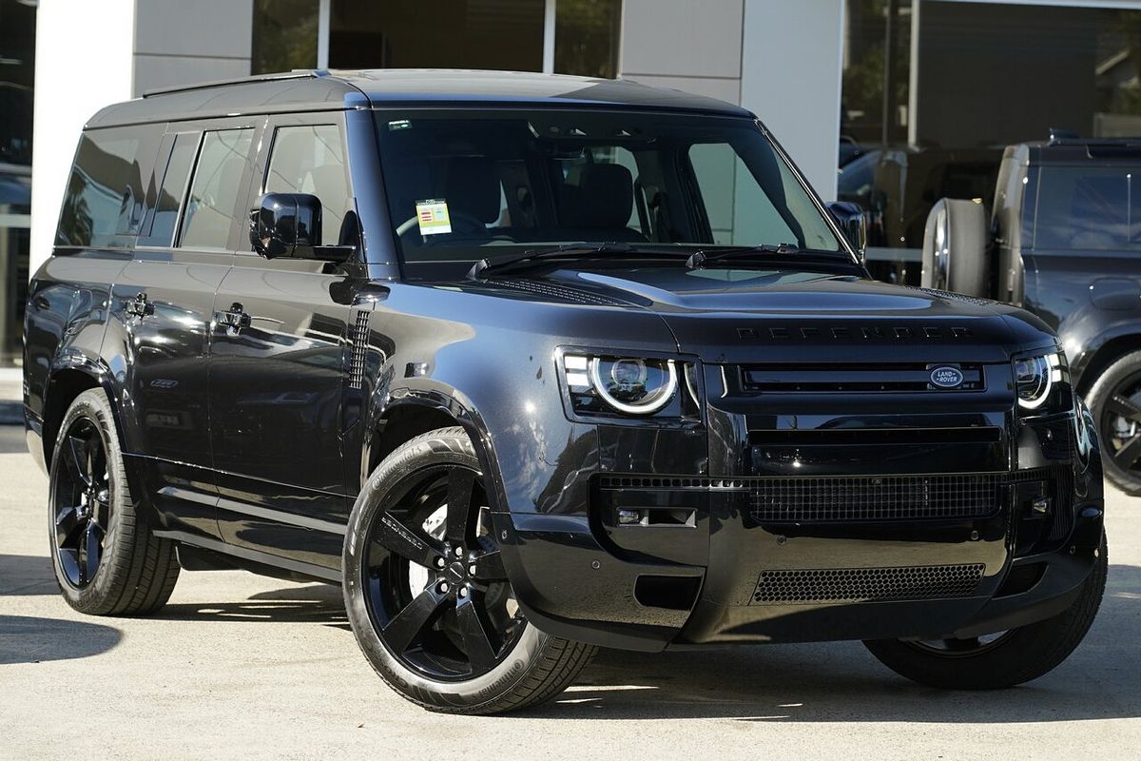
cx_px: 570
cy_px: 380
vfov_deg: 13.0
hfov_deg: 19.5
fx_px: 3328
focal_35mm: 105
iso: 1000
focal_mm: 105
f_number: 5.6
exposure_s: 1/640
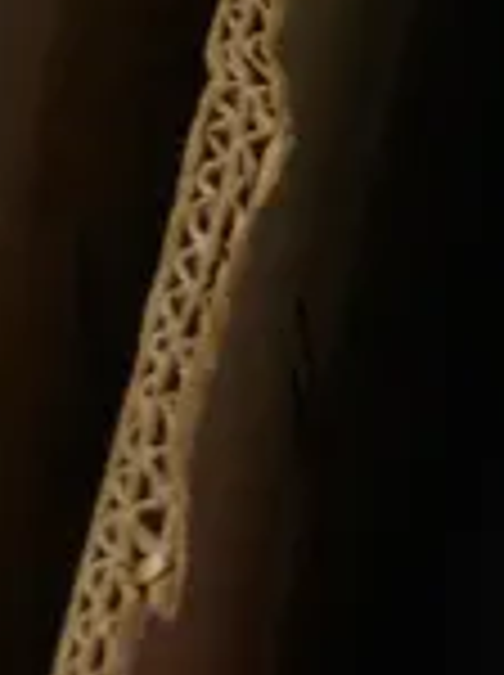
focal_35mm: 246
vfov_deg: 8.0
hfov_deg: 5.5
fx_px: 4789
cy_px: 603
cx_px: 1670
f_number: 4
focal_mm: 18
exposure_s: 1/60
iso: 200
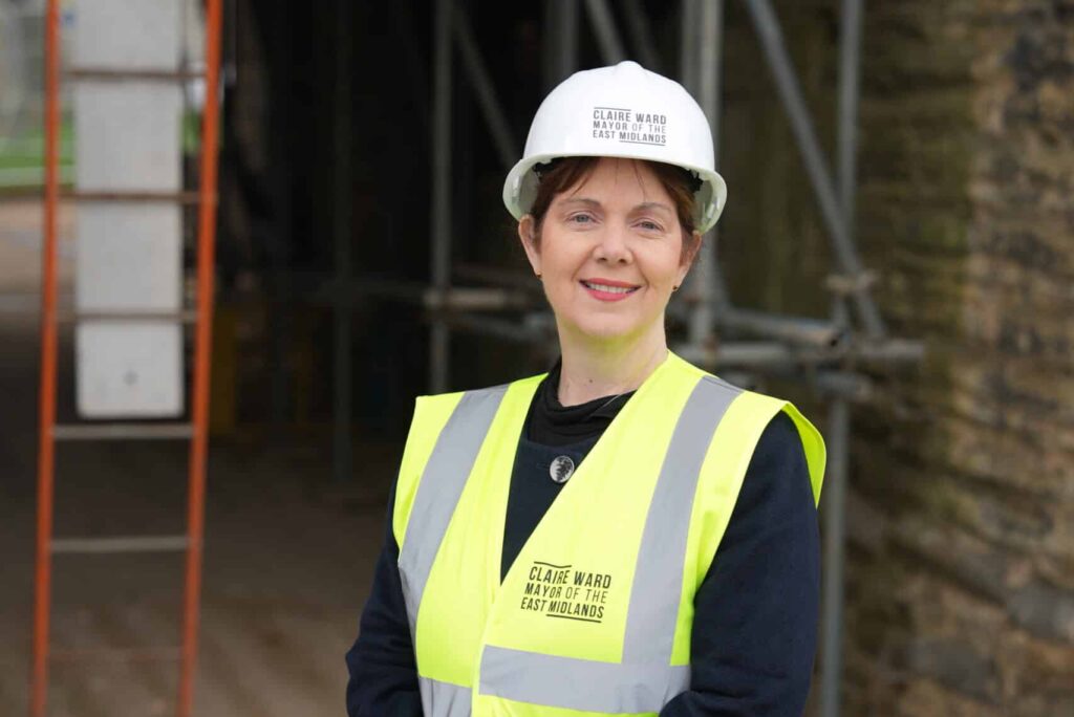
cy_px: 358
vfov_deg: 19.5
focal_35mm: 70
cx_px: 537
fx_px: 2089
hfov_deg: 28.8
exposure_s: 1/125
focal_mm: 70
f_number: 2.8
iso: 100
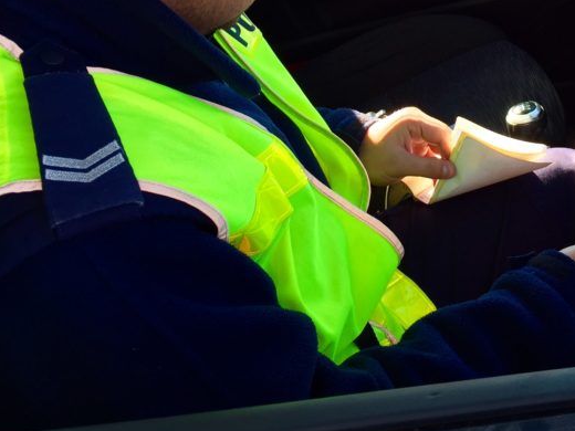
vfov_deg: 23.0
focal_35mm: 62
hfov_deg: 30.3
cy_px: 35
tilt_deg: -25.5
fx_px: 1030
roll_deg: +5.5
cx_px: 471
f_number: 2.2
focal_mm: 4.15
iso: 32
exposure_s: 1/124
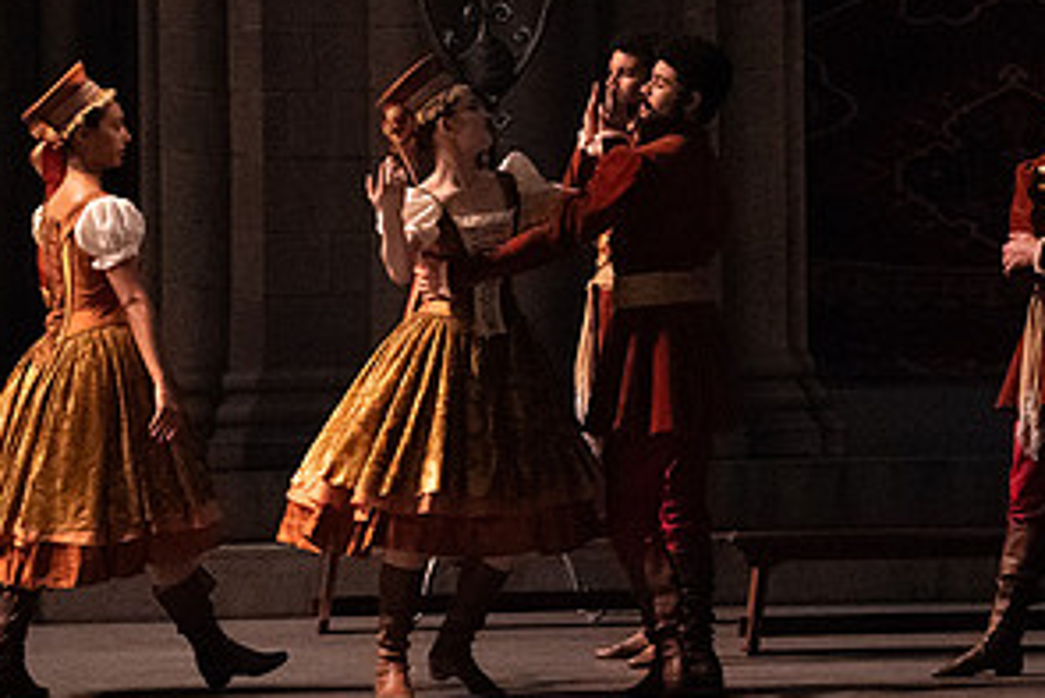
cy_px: 41
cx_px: 978
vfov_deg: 4.3
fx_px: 9351
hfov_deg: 6.4
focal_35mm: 322
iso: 25600
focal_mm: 164
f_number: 5
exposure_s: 1/320
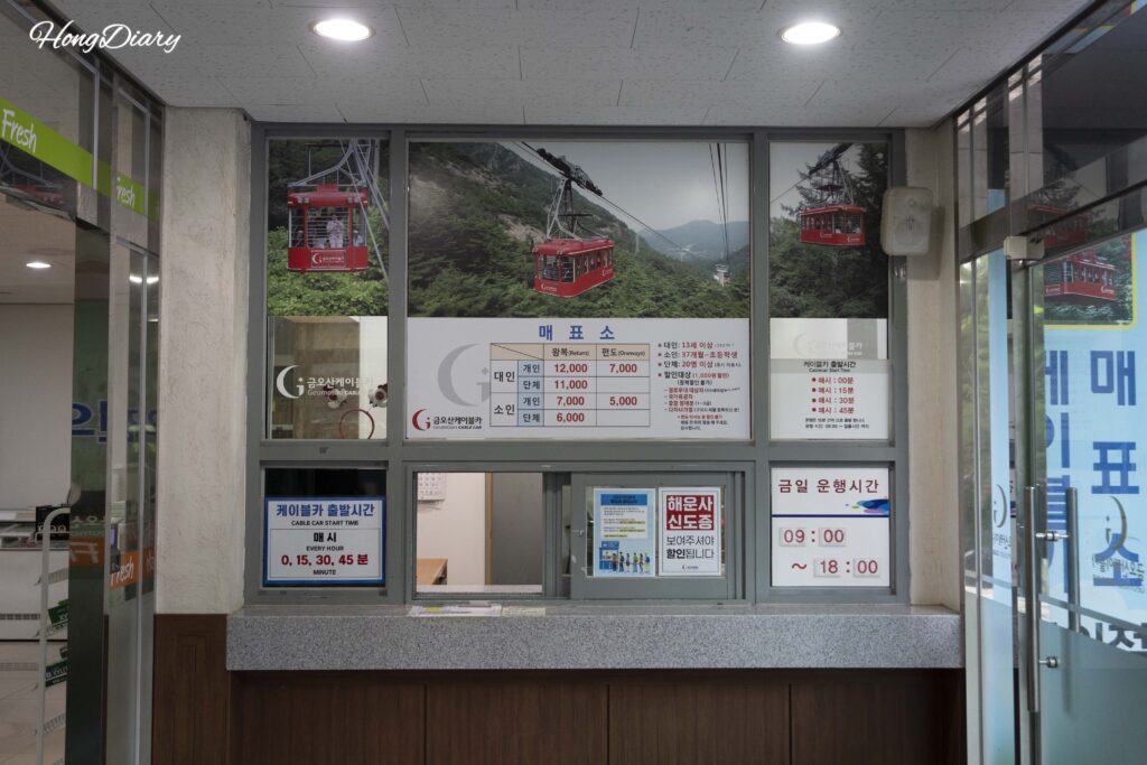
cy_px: 382
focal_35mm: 38
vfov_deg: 35.1
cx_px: 574
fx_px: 1211
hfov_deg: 50.7
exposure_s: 1/160
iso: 2000
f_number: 5
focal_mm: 38
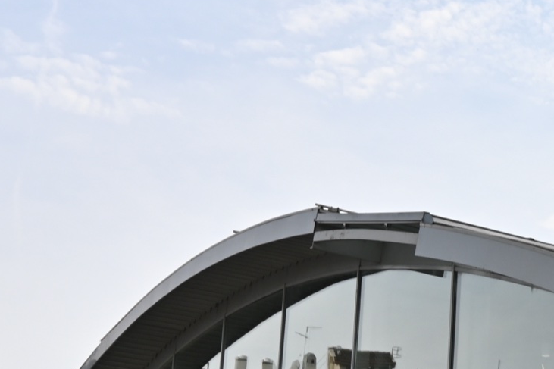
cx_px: 962
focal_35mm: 84
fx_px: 1292
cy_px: 426
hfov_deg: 19.1
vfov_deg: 15.7
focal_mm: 16
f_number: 7.1
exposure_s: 1/400
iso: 100
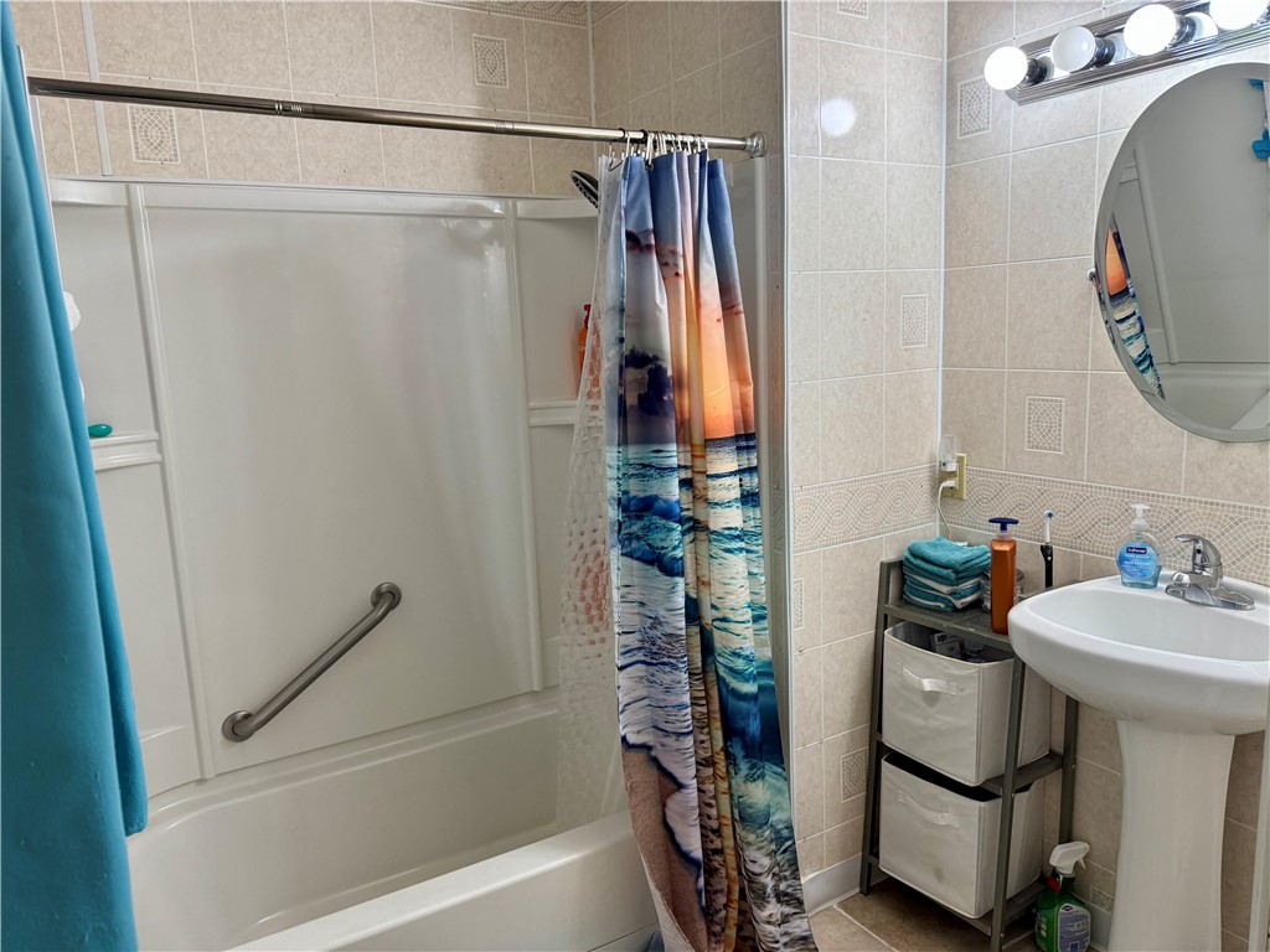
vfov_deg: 56.8
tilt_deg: -9.9
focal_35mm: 24
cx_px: 635
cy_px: 476
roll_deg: +2.3
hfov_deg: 71.6
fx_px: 881
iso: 160
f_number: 1.78
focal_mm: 6.76
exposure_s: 1/120
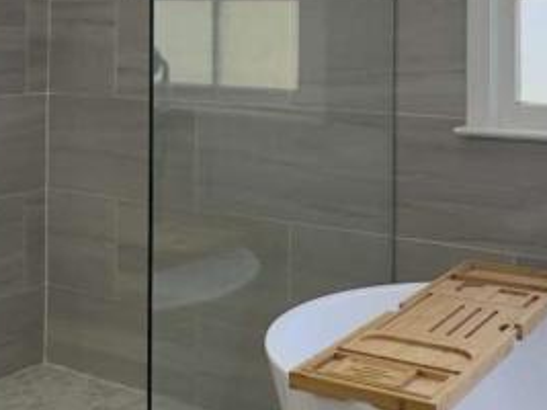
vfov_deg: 22.6
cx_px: 252
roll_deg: -0.6
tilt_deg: +0.0
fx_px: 995
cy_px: 23
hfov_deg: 30.7
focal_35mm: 63
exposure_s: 1/120
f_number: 2.2
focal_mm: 2.22
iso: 80
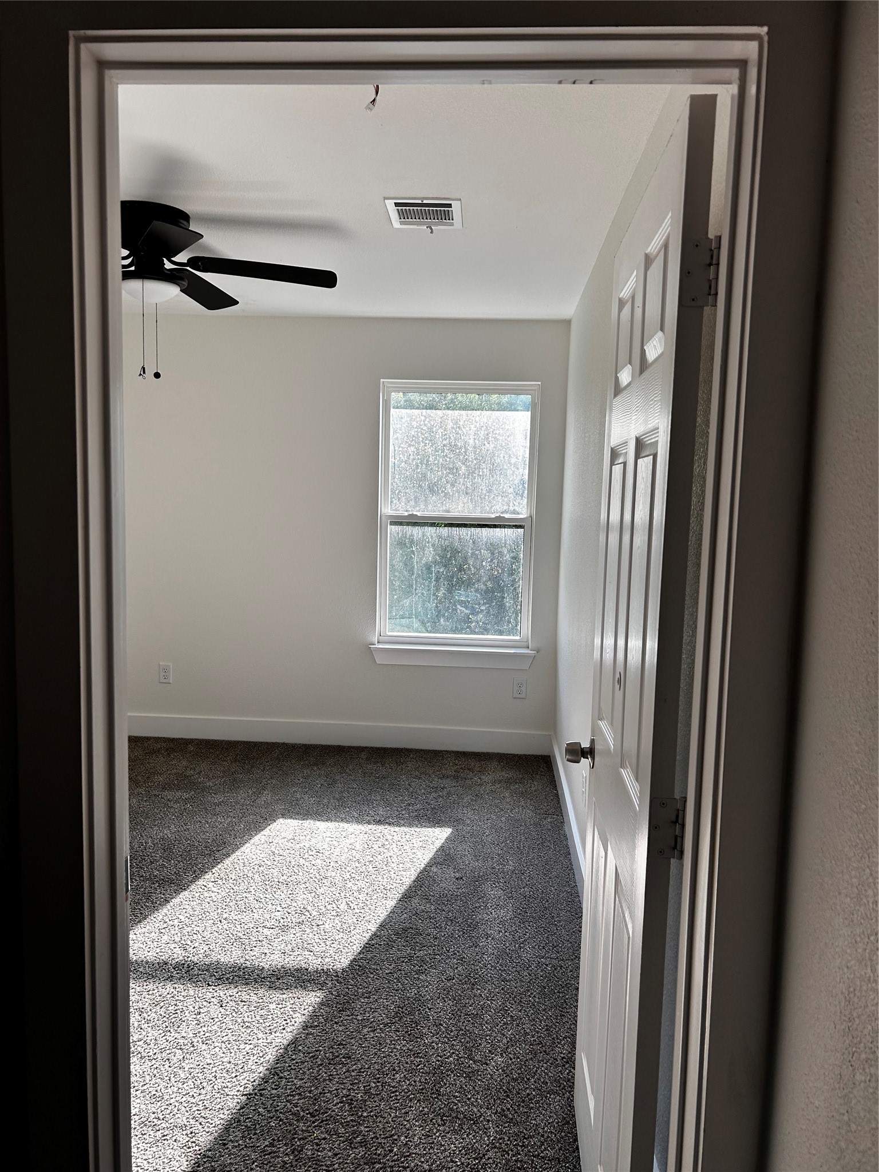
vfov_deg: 67.3
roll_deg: -1.5
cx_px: 440
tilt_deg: -5.0
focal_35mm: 26
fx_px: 880
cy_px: 586
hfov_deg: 53.1
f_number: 1.5
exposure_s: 1/204
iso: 40
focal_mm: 5.7
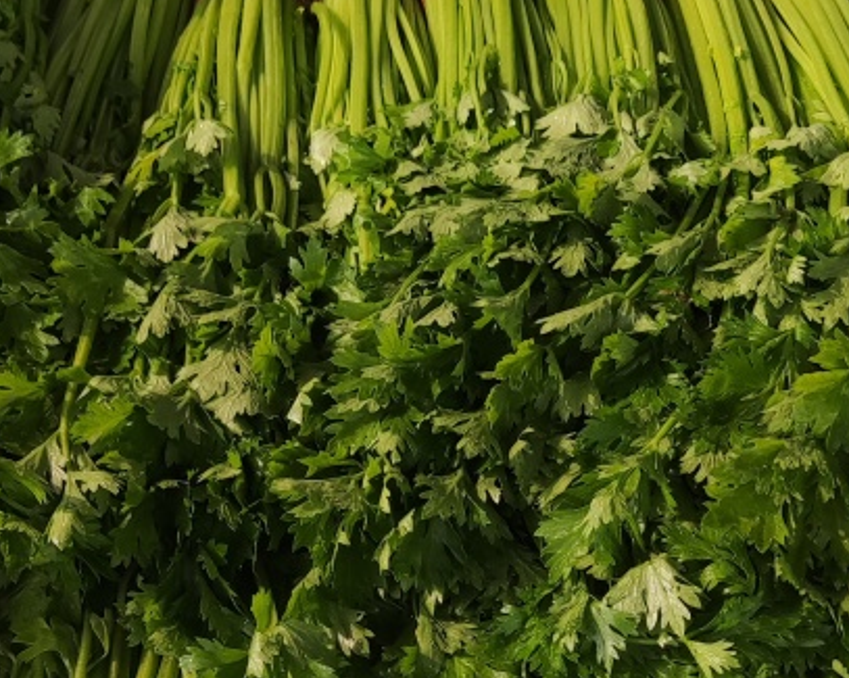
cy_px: 639
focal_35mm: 64
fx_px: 1607
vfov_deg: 23.1
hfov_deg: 29.5
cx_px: 542
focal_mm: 4.71
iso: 50
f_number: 1.79
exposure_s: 1/465
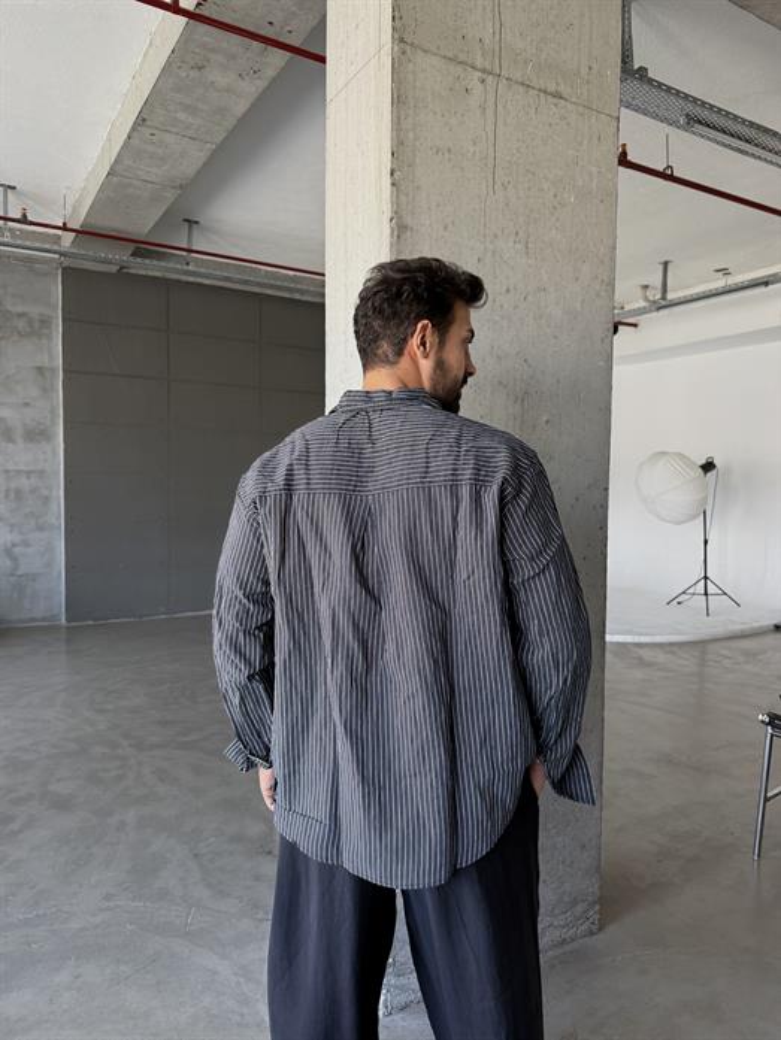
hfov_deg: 56.8
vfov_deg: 71.6
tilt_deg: -1.1
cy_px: 520
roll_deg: -0.7
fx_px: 722
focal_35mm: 24
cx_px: 390
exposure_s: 1/121
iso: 125
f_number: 1.78
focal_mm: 6.76
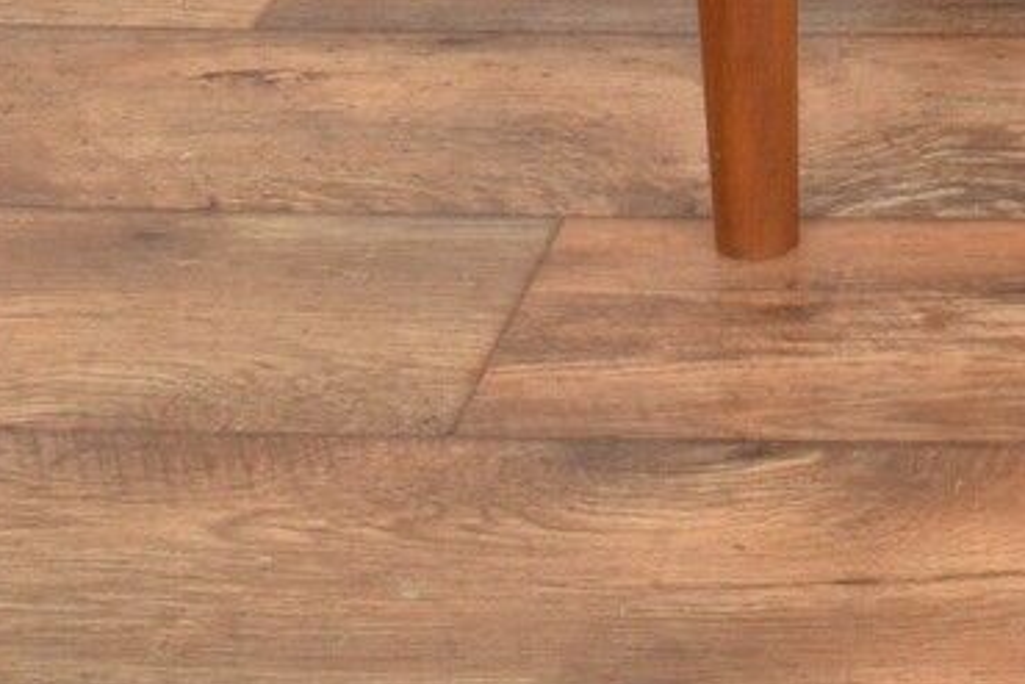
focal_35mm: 146
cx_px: 1629
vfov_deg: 8.5
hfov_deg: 13.1
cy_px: -1037
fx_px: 4158
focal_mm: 18
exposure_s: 3
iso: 100
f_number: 22
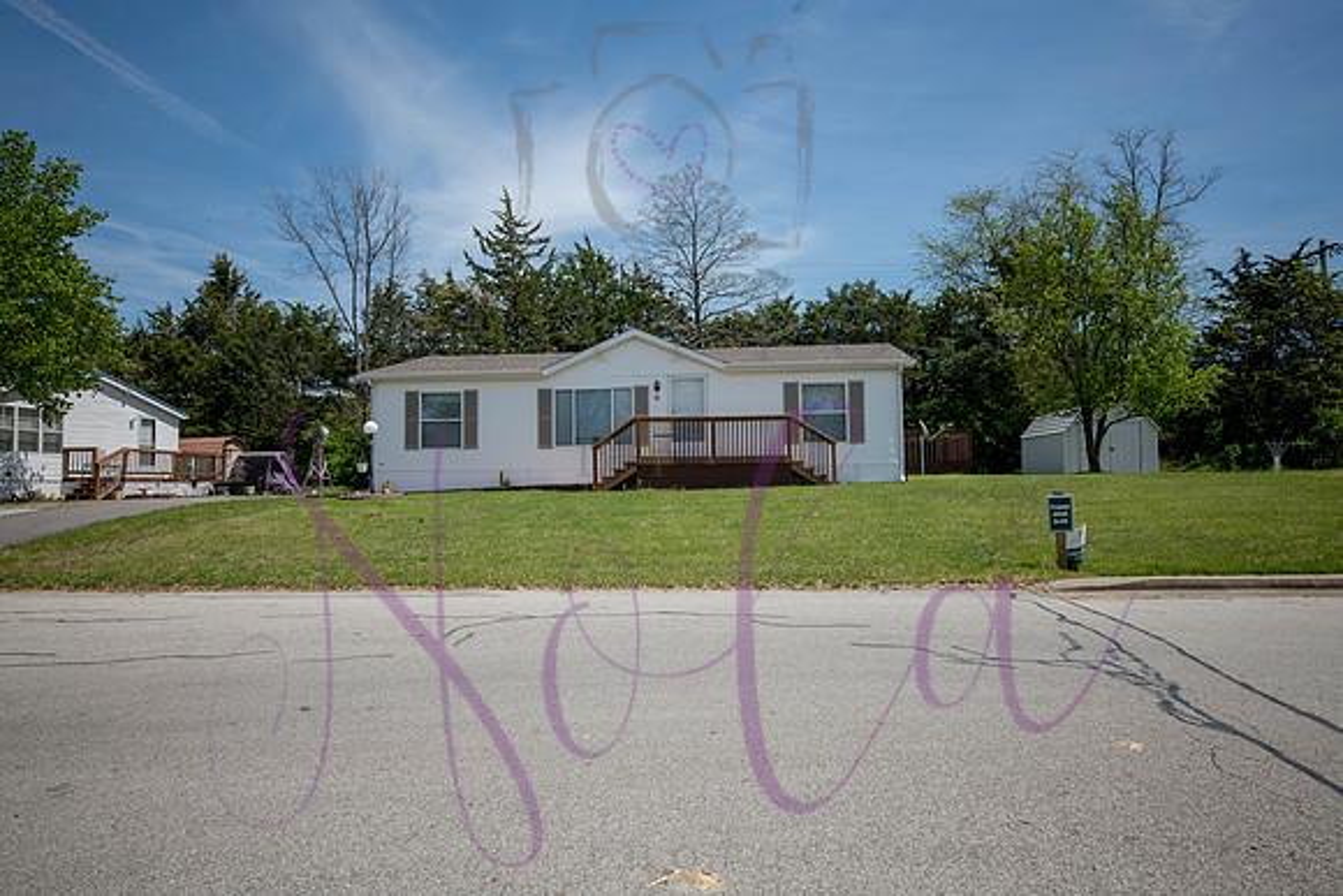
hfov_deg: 73.7
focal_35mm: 24
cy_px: 448
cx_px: 672
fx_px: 896
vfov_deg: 53.2
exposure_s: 1/320
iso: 400
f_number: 11
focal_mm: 24
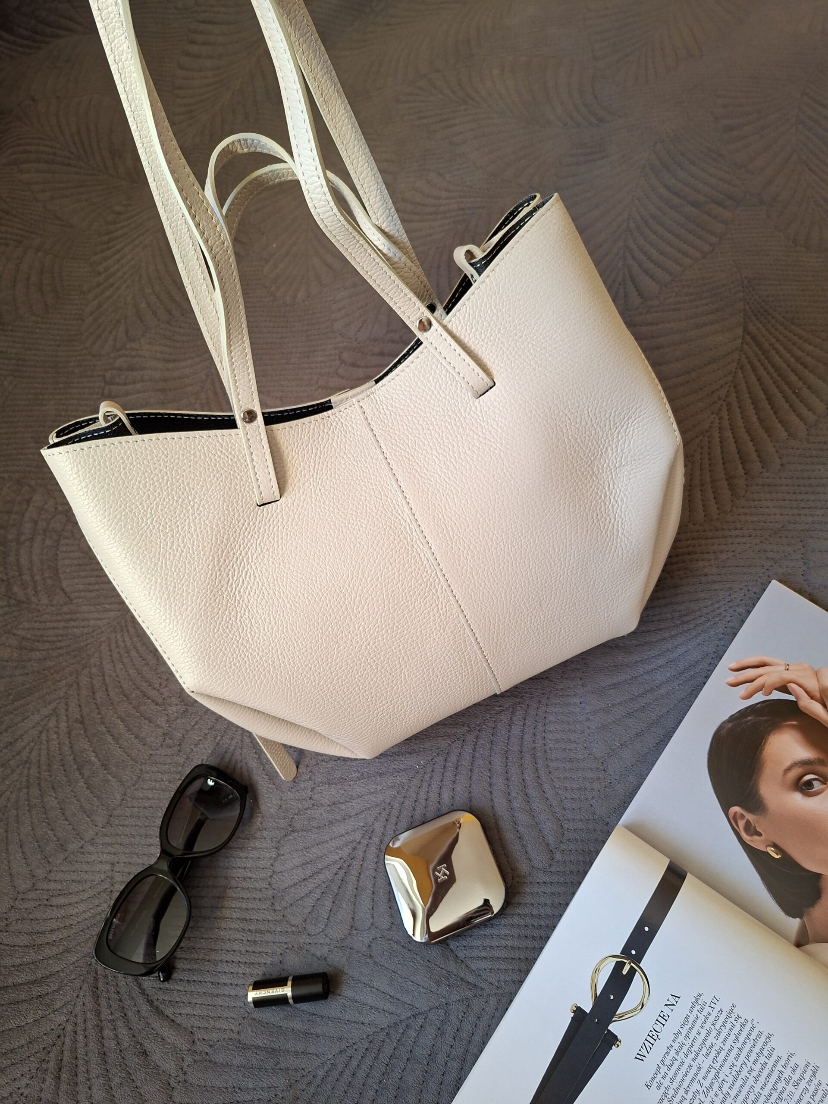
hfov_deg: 58.9
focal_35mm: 23
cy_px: 552
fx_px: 734
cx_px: 414
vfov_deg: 73.9
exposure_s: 1/60
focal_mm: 5.54
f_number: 1.8
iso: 250
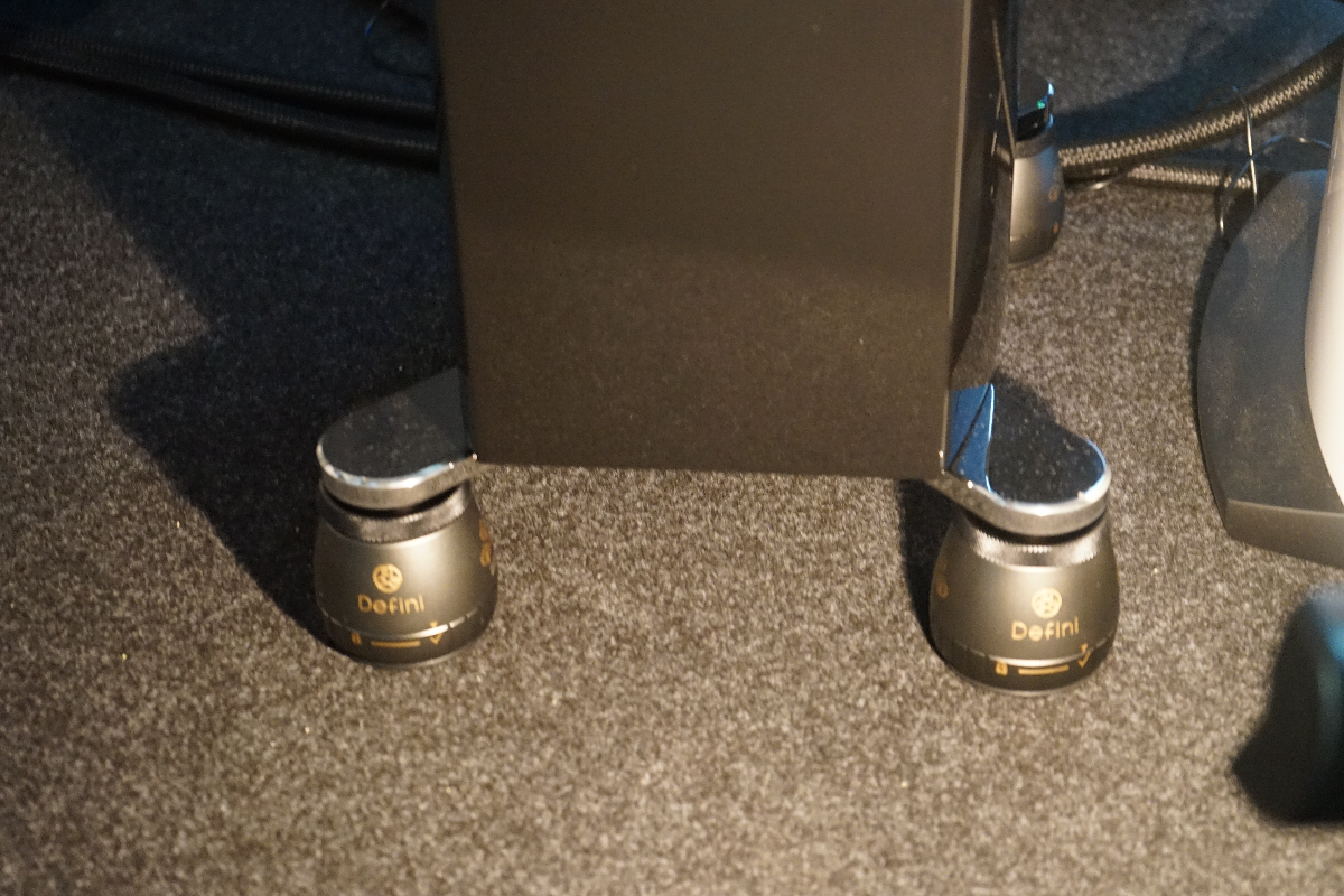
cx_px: 672
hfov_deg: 35.1
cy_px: 448
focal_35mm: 57
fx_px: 2128
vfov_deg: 23.8
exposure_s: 1/20
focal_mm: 57
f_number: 5
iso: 6400
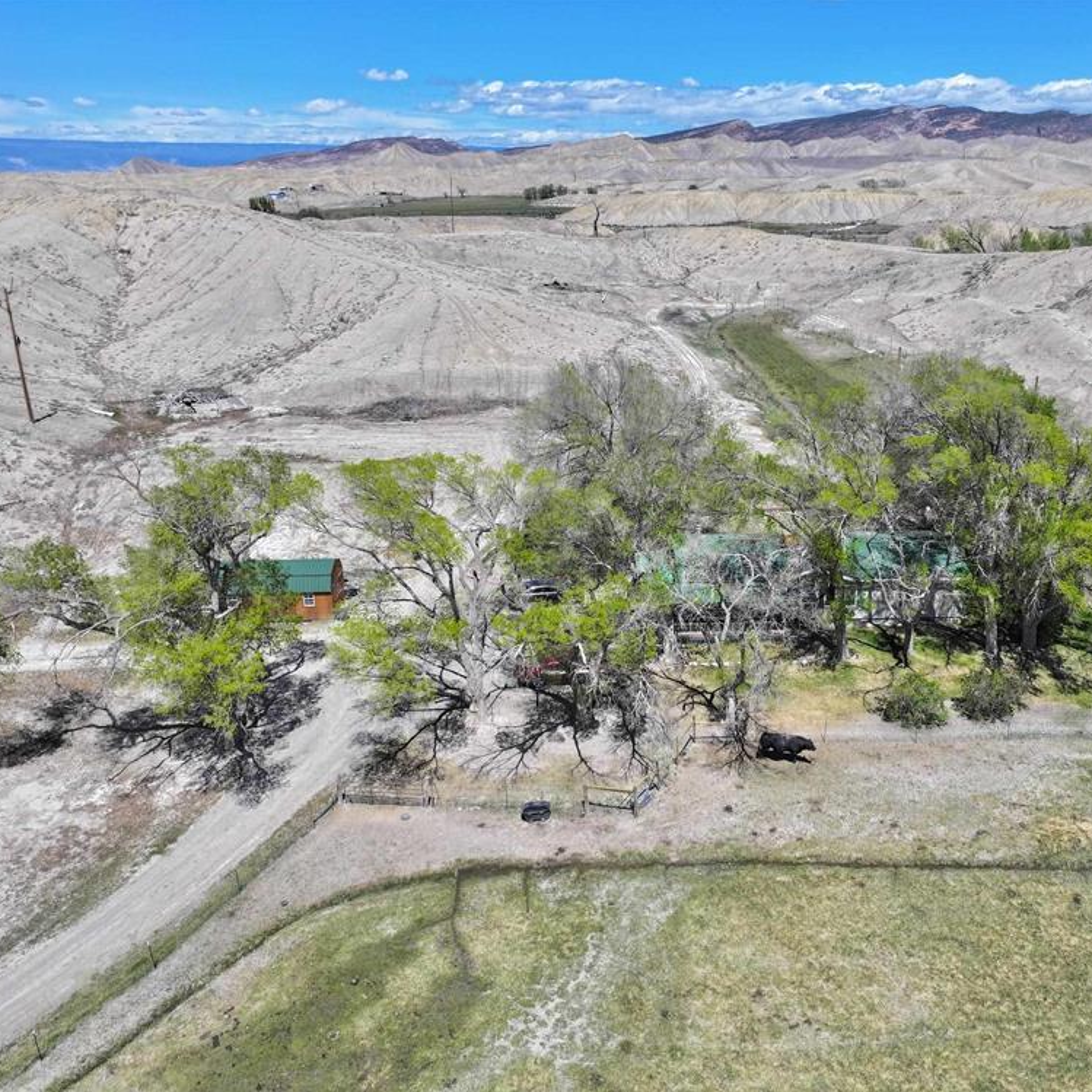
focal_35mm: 29
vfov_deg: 55.6
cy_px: 556
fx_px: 1035
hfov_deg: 55.3
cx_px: 643
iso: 100
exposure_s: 1/2000
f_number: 2.8
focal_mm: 12.29
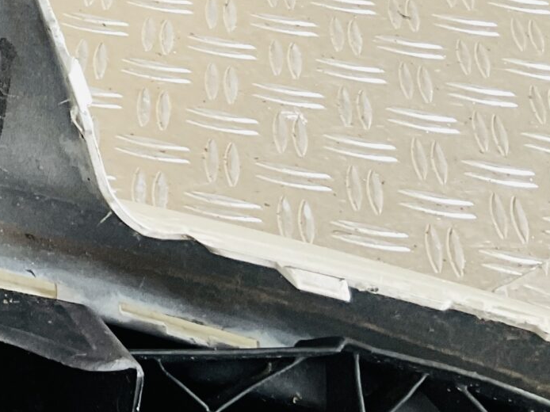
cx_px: -225
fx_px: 1699
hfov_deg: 17.0
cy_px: -170
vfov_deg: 13.2
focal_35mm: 107
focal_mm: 3
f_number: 1.8
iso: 40
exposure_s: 1/100
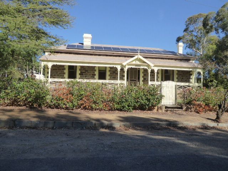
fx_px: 191
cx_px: 114
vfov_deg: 48.2
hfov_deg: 61.7
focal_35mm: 29
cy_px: 86
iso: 160
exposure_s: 1/800
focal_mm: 5
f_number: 3.5
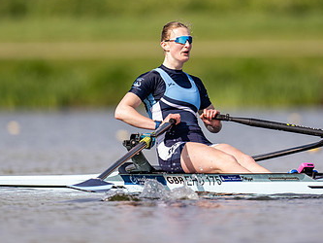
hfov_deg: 2.0
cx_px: 211
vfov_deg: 1.5
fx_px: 9372
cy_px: 83
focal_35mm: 1004
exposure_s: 1/2500
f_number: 4
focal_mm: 600
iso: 250
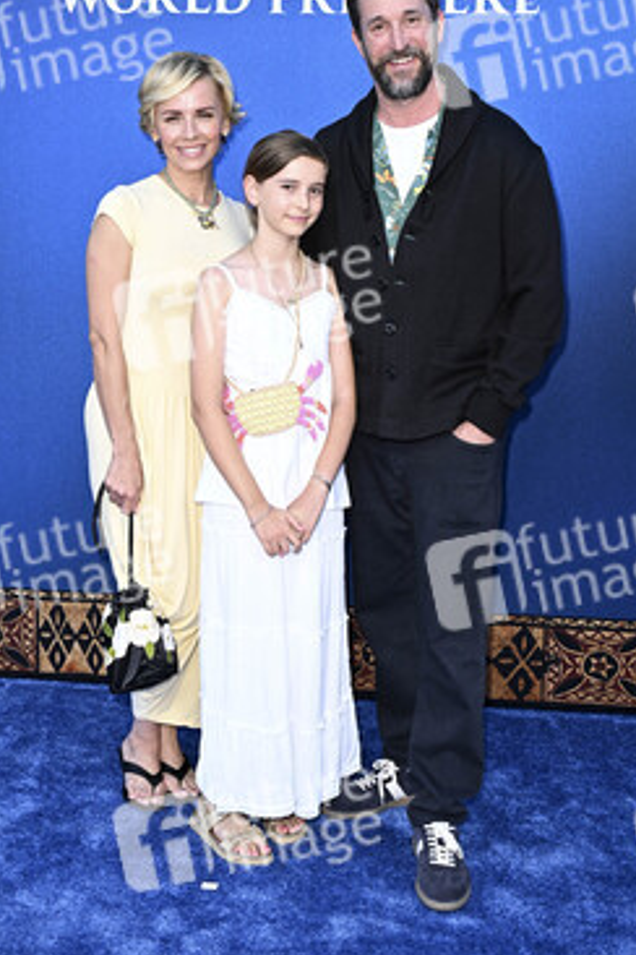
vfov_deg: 41.9
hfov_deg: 28.6
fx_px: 1245
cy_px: 438
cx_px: 323
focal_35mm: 47
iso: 1000
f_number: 6.3
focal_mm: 43
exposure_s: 1/250
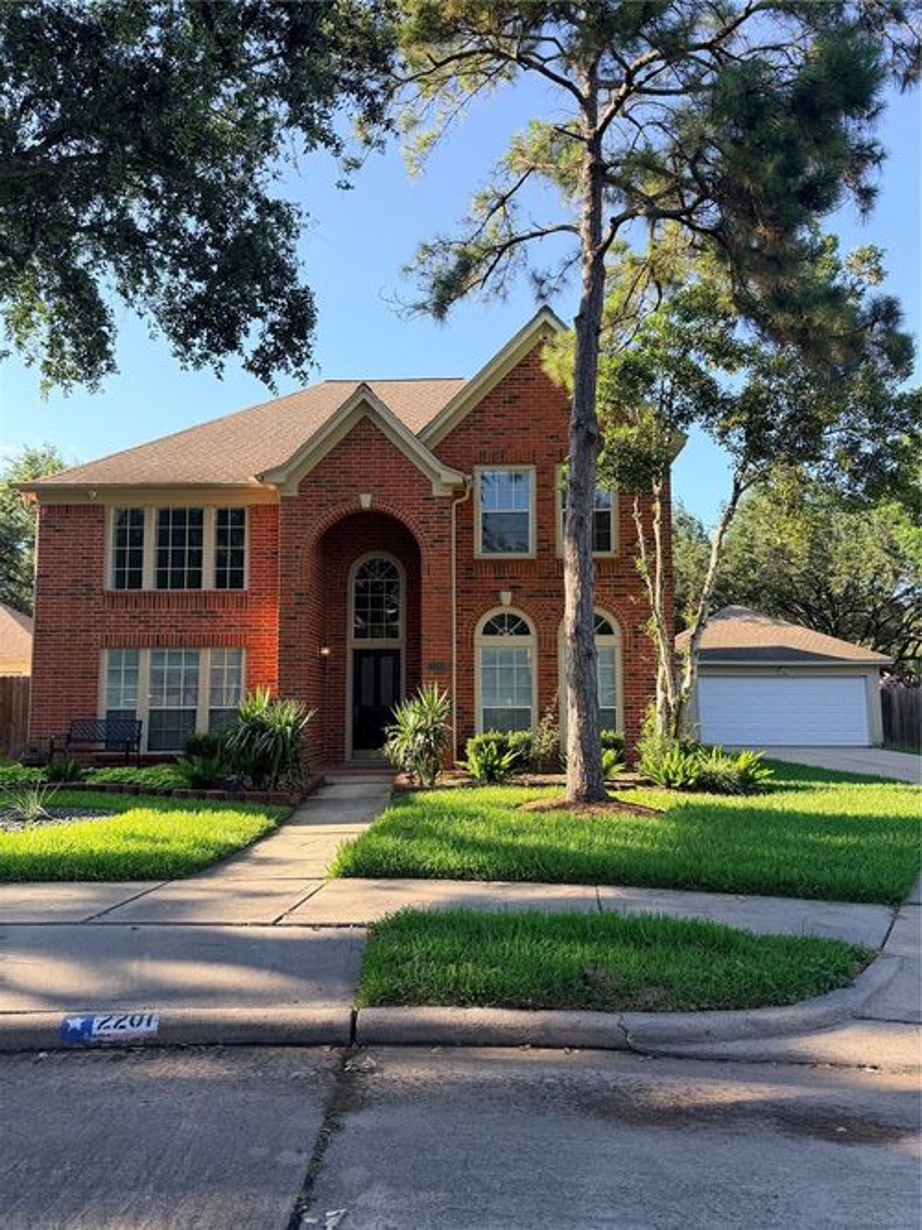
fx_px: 853
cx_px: 461
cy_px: 615
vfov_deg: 71.6
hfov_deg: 56.8
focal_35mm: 24
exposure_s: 1/1032
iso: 100
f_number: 1.78
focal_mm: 6.76
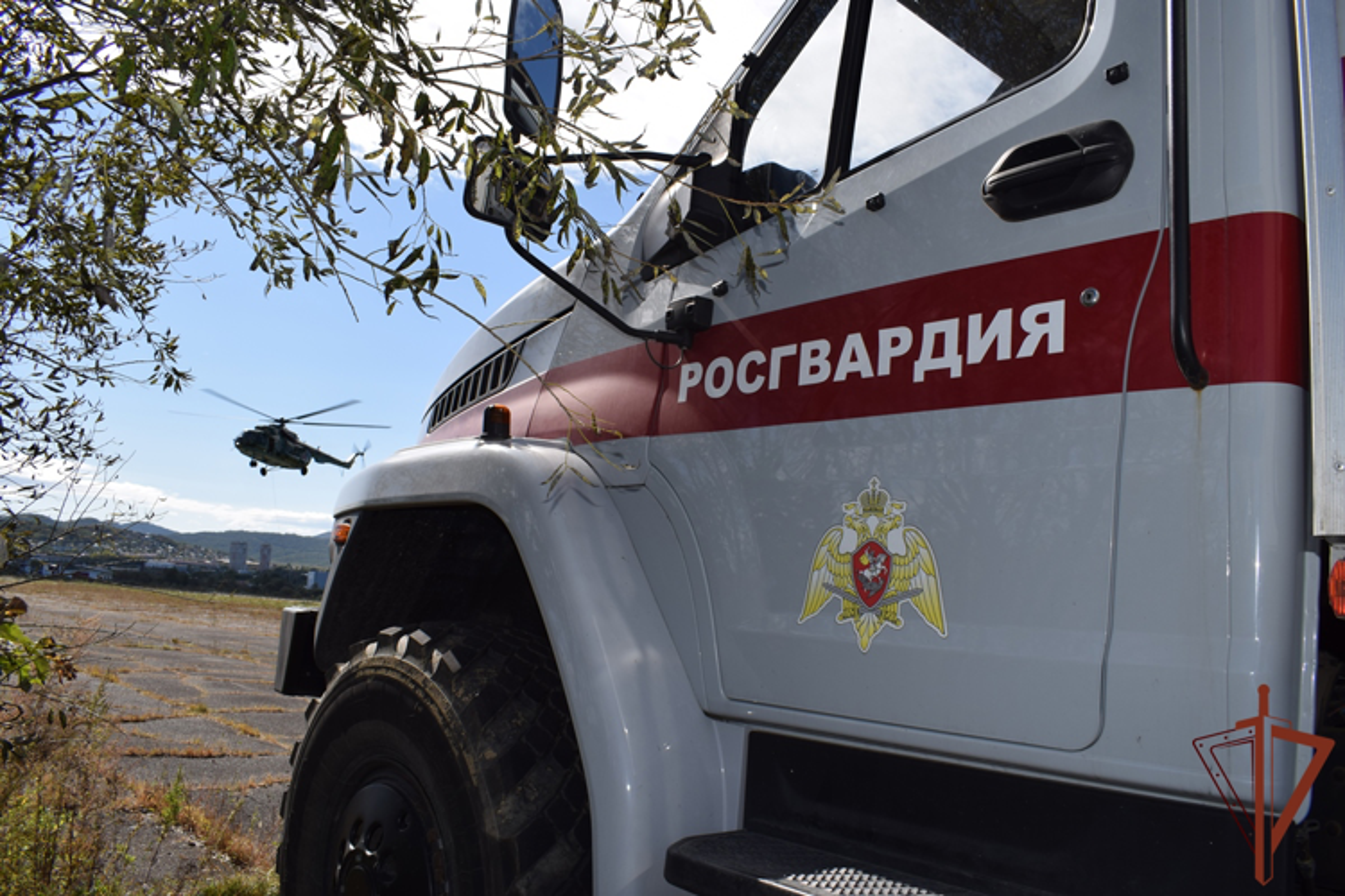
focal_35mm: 27
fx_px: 1009
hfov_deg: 67.4
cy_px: 448
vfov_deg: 47.9
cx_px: 672
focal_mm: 18
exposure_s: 1/200
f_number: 10
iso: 100
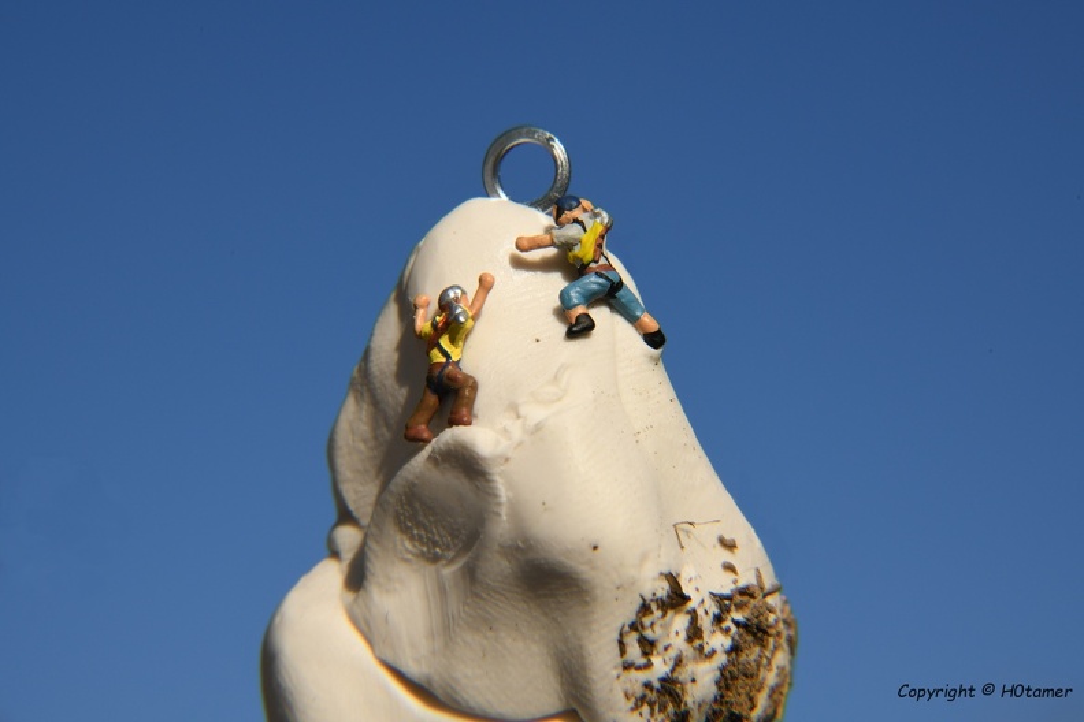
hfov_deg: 38.2
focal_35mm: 52
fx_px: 1566
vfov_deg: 26.0
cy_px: 361
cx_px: 542
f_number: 22
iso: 500
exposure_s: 1/400
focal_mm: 52
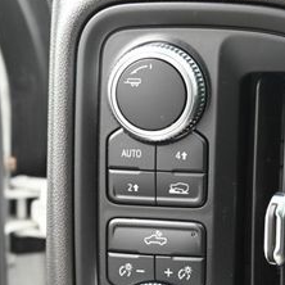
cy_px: 213
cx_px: 202
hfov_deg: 17.7
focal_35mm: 98
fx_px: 913
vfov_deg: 17.6
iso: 3600
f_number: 7.1
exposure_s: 1/60
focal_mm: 40
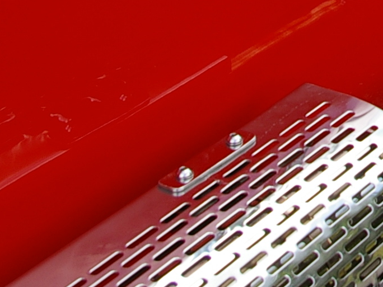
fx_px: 1473
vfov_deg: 10.4
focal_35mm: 133
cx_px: 552
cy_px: -255
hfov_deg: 14.0
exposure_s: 1/180
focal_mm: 21
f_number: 6.7
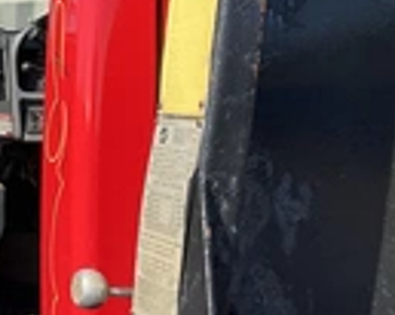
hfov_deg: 19.7
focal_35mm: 88
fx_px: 1028
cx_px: -144
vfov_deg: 17.2
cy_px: 46
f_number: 1.8
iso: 25
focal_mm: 3
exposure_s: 1/855
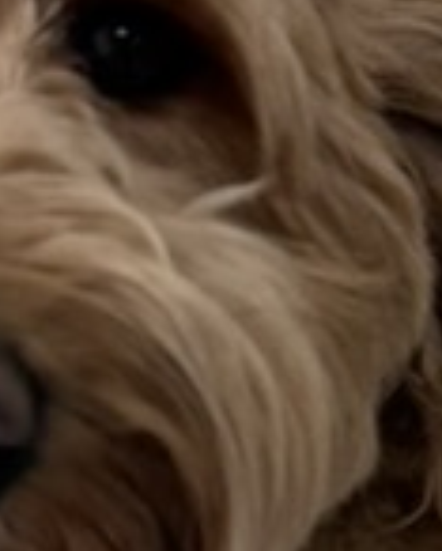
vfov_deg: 11.5
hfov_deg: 9.3
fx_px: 2679
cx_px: 533
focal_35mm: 164
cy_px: 649
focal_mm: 6.76
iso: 125
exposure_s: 1/224
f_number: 1.78
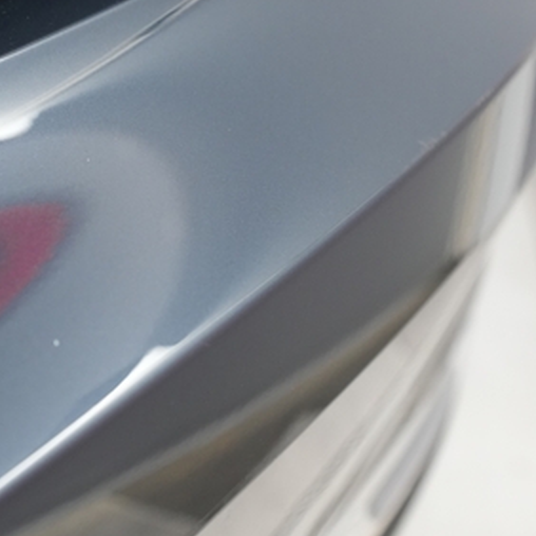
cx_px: 76
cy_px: 319
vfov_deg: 31.6
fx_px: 946
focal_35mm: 54
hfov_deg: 30.5
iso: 3200
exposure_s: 1/100
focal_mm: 28
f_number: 4.5
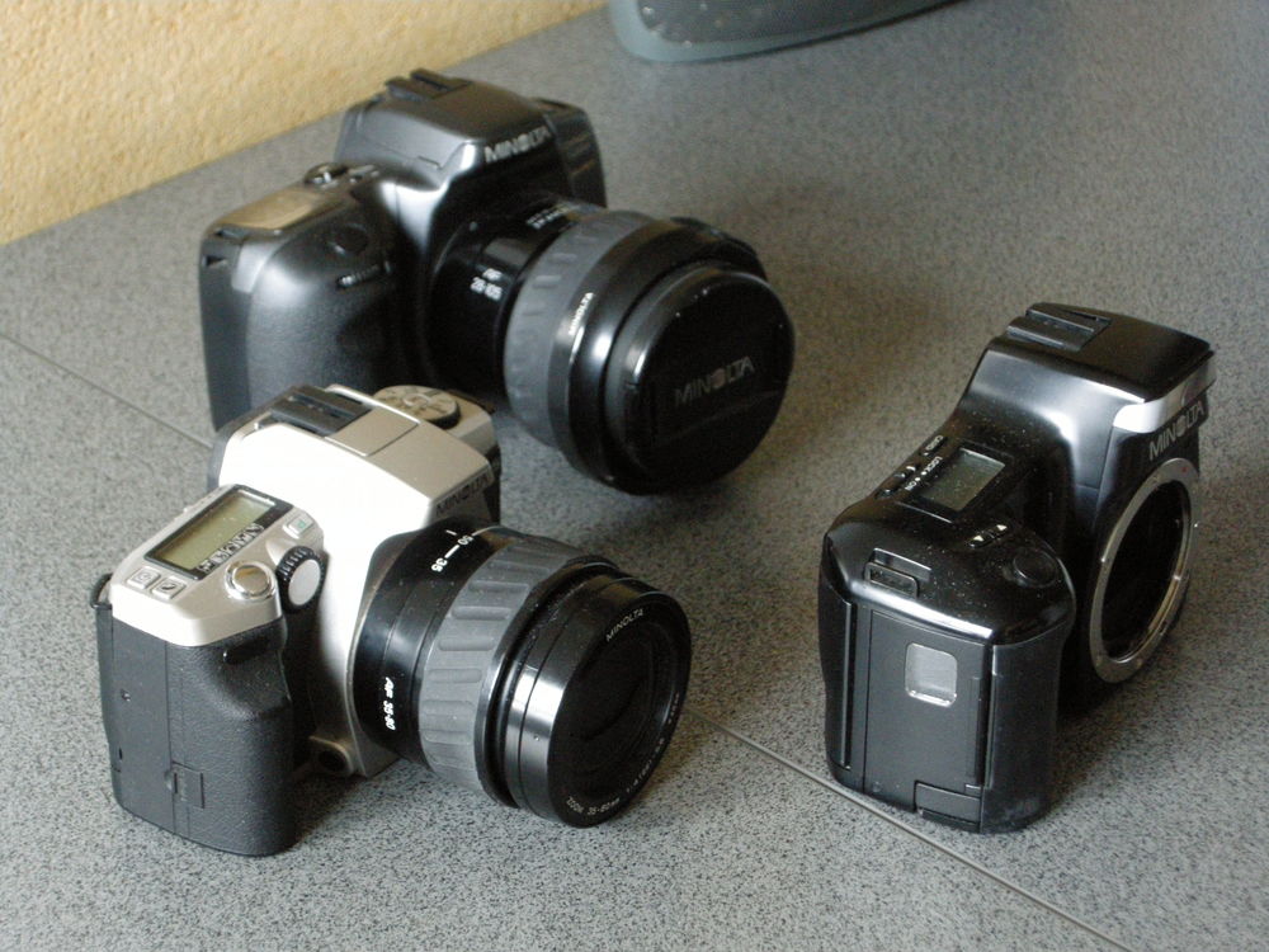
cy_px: 476
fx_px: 3703
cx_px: 634
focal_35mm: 101
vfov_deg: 14.6
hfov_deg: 19.4
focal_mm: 21.5
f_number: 4.7
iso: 549
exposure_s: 1/8
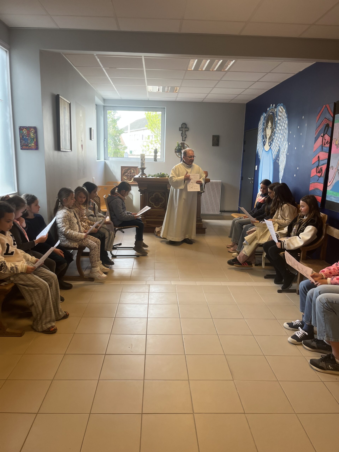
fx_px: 339
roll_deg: -1.3
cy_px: 226
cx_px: 170
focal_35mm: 26
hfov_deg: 53.1
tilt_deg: -13.4
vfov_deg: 67.3
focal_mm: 5.1
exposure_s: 1/100
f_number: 1.6
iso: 64
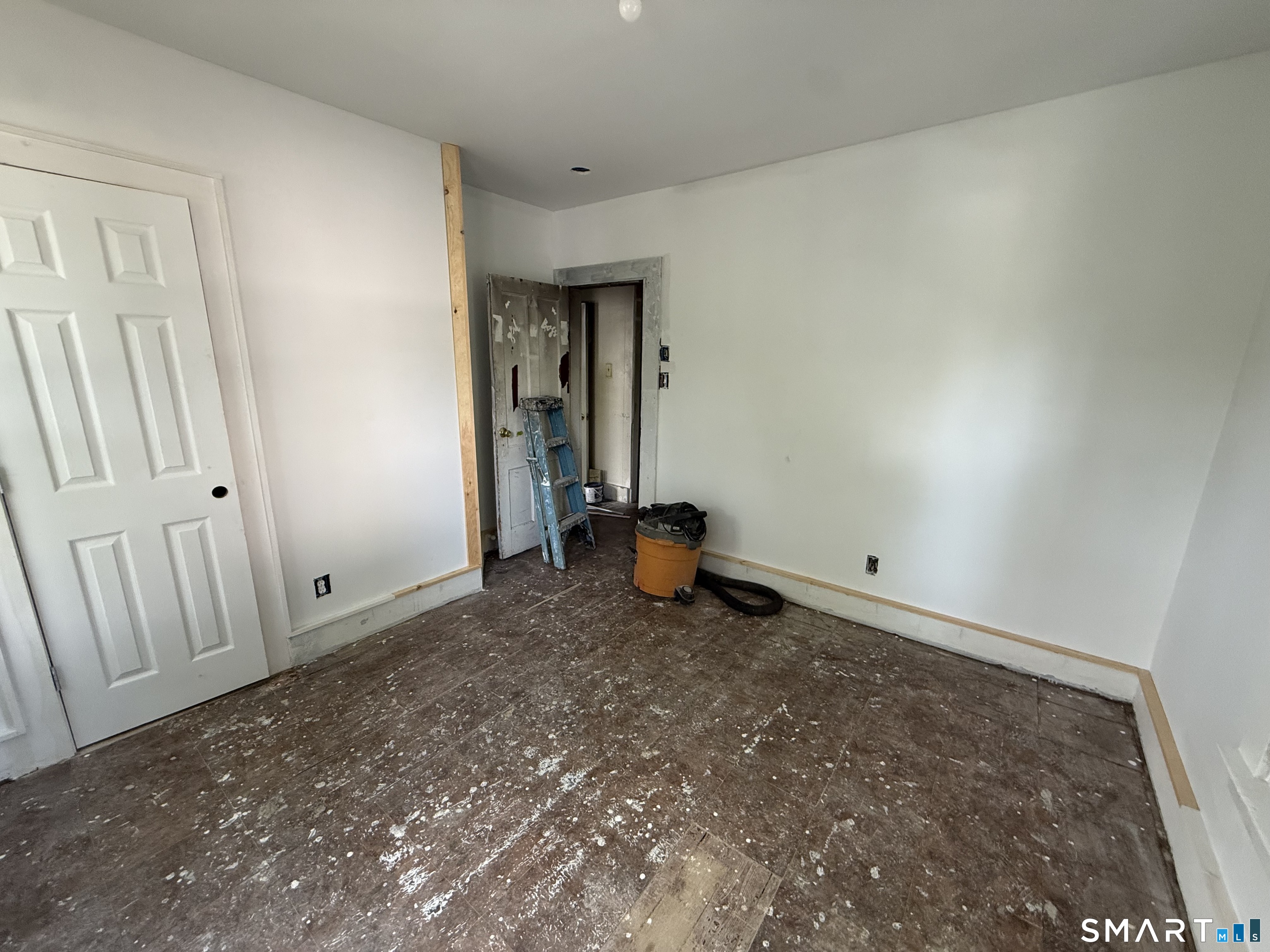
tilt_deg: -12.6
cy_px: 476
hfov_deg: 102.1
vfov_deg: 85.7
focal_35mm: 14
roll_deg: -0.7
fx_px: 514
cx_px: 635
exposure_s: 1/88
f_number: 2.2
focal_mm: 2.22
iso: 400
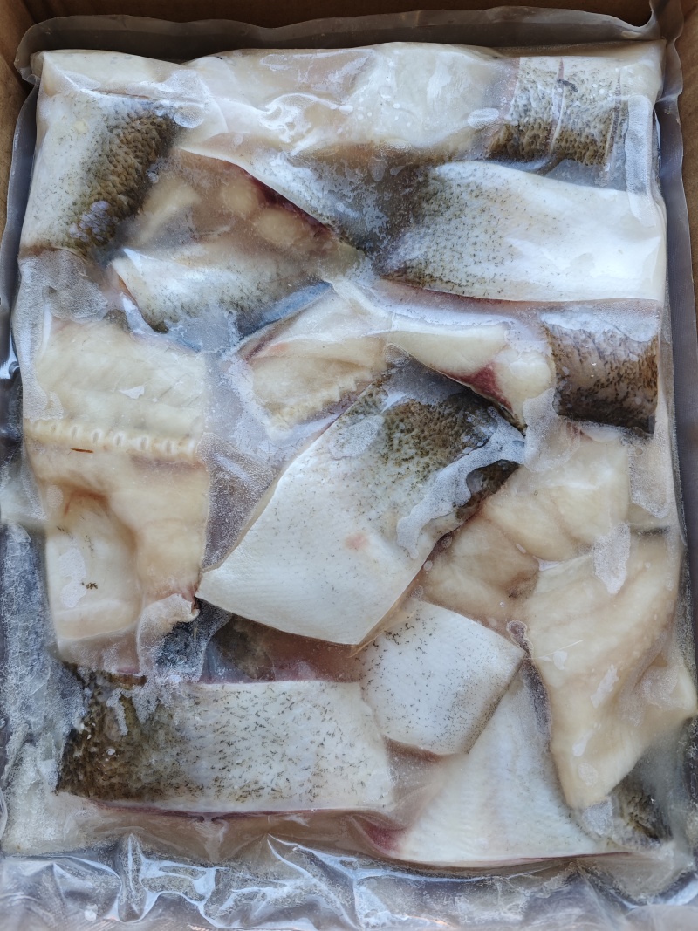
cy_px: 466
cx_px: 349
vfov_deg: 73.9
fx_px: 618
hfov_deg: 58.9
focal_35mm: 23
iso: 64
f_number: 1.6
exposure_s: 1/100
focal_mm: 6.55
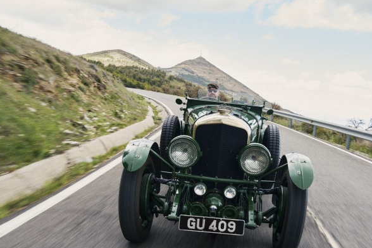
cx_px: 222
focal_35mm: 37
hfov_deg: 51.6
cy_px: 147
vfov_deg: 35.8
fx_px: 382
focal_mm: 29
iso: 100
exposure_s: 1/40
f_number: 7.1
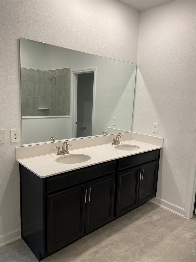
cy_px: 131
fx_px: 196
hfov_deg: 53.1
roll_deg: -2.3
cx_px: 98
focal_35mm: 26
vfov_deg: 67.3
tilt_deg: -9.6
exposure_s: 1/120
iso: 125
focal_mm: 4.2
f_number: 1.6
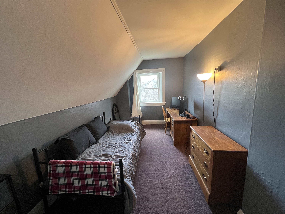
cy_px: 107
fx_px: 107
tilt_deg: -10.3
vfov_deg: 89.9
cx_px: 142
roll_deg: +3.1
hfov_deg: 106.2
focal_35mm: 13
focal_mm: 1.57
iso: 320
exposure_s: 1/60
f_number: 1.8
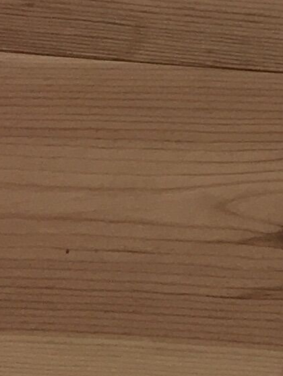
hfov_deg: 6.3
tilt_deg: -29.1
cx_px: 980
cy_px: -593
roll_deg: +0.5
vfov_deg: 8.5
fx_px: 2276
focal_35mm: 209
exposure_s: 1/33
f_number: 2.2
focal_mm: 4.15
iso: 32
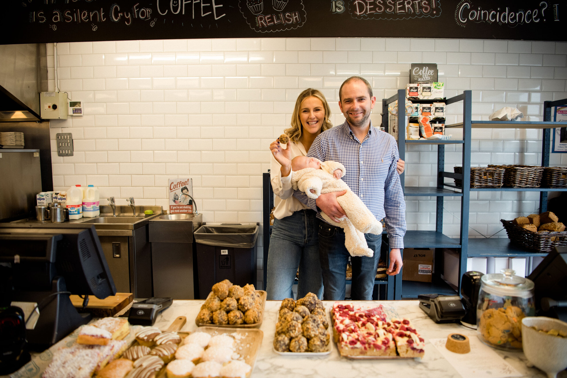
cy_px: 189
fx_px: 378
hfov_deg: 73.7
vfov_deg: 53.1
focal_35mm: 24
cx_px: 284
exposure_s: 1/160
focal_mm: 24
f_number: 2.8
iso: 640
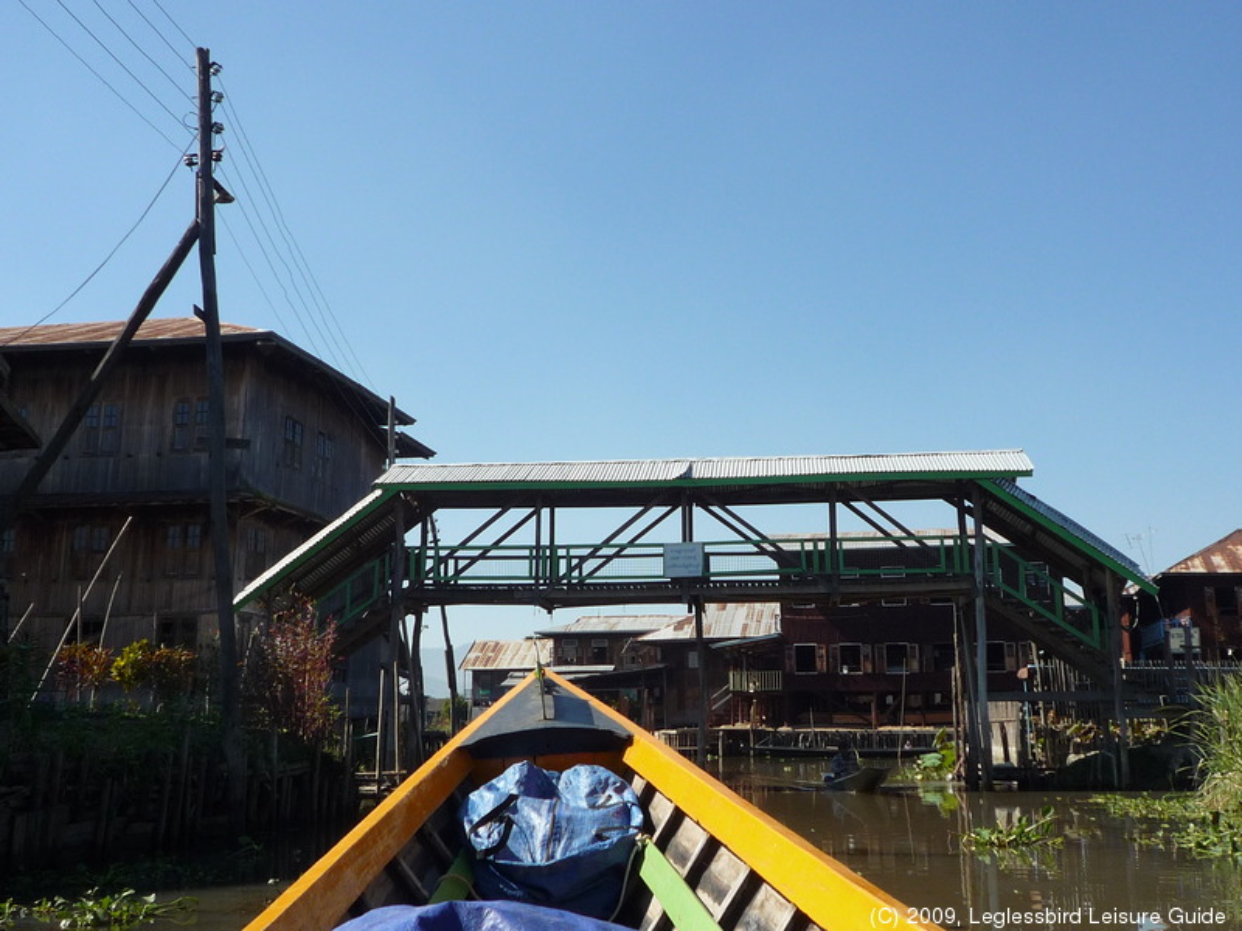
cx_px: 621
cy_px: 466
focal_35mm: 37
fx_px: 1328
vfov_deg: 38.7
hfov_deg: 50.1
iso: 100
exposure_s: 1/640
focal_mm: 4.5
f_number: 4
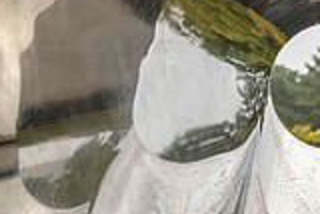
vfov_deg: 13.1
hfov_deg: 19.1
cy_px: 103
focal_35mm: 105
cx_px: 282
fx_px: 934
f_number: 4
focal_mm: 29
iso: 64
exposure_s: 1/500
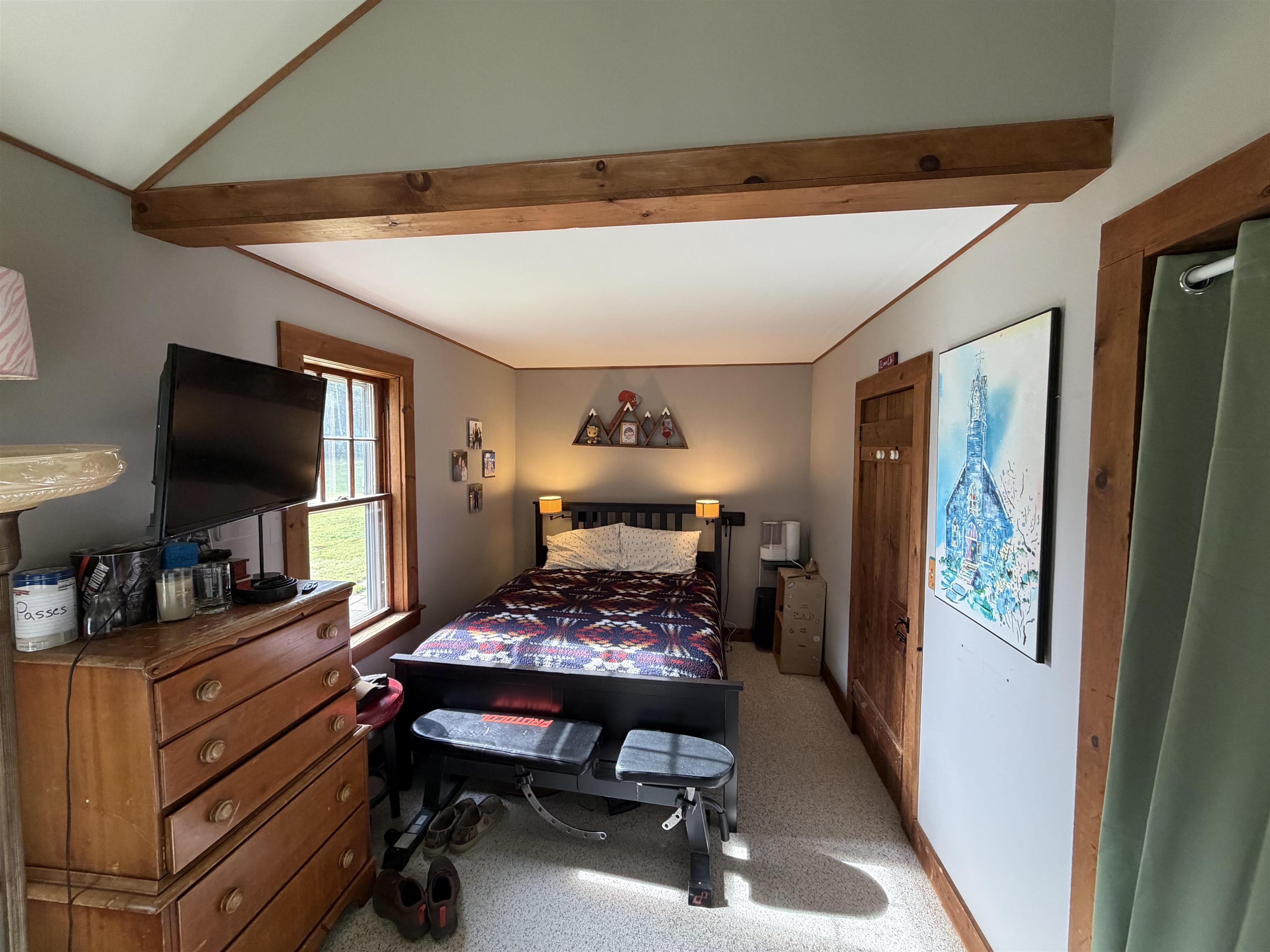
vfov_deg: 85.7
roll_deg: -0.2
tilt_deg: -3.3
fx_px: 514
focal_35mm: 14
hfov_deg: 102.1
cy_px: 476
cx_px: 635
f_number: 2.2
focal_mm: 2.22
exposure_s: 1/120
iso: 250
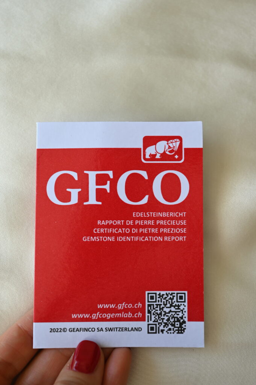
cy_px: 192
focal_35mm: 50
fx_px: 534
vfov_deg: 39.6
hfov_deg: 26.9
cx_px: 128
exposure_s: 1/50
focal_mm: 50
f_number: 6.3
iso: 200
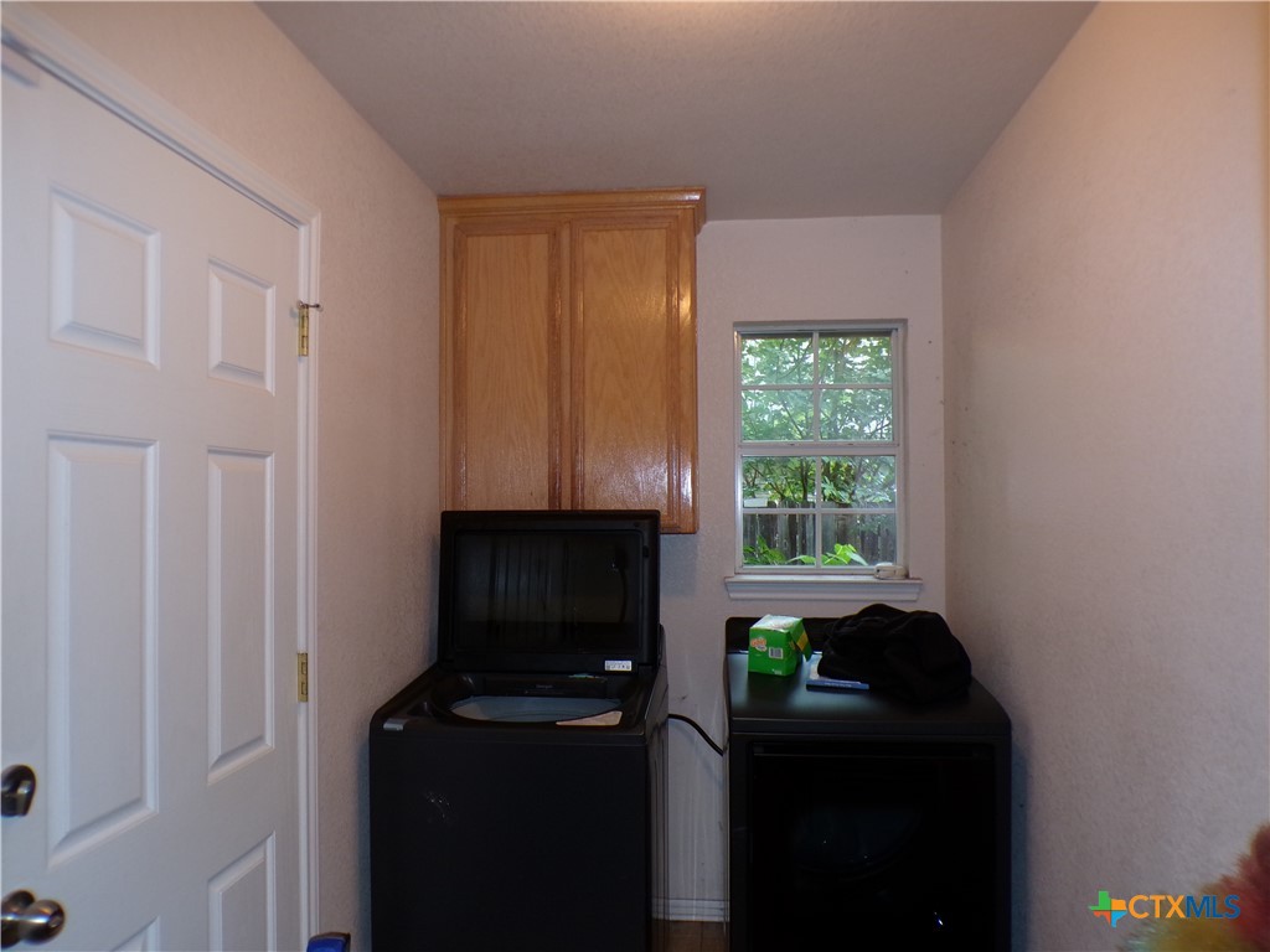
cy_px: 476
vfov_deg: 56.8
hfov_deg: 71.6
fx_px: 881
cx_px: 635
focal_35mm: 24
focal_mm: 4.3
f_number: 3
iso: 200
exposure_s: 1/17
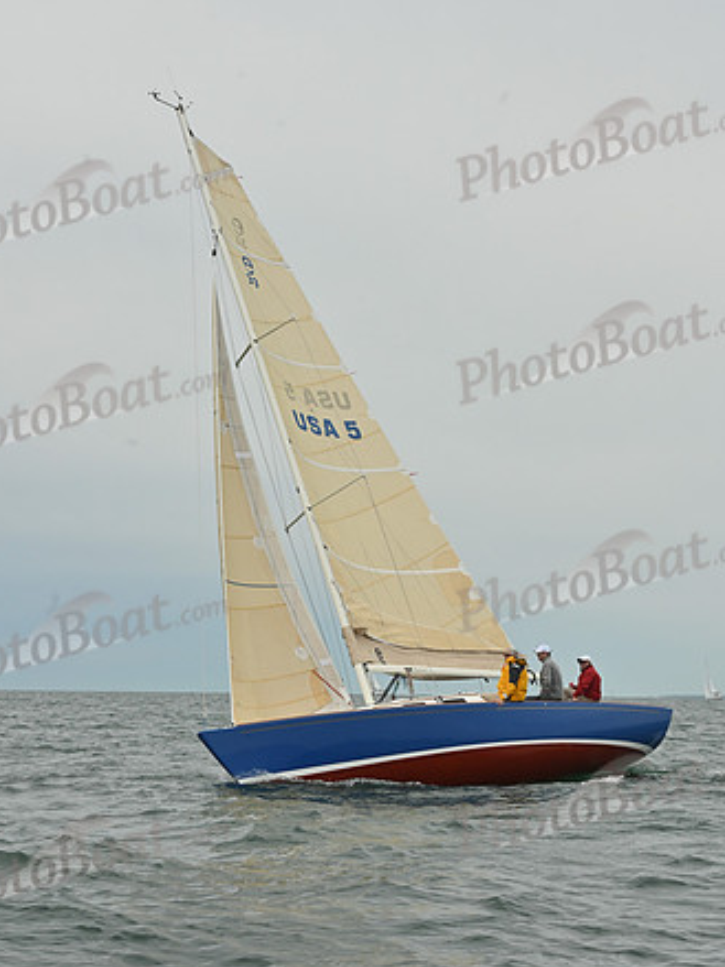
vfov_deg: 22.0
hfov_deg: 16.6
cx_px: 343
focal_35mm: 89
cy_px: 493
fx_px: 2487
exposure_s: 1/1000
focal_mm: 70
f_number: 11
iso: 320
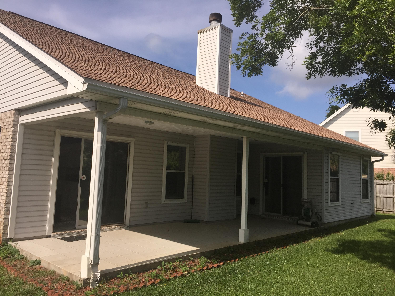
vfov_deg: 48.2
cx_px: 198
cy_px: 148
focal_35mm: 29
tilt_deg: +4.8
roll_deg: -2.4
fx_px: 331
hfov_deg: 61.7
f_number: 2.2
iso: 32
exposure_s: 1/3300
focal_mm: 4.15
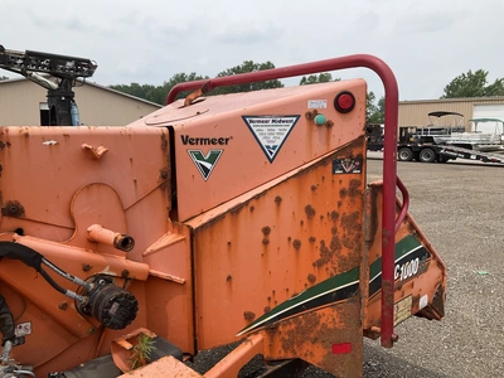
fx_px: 422
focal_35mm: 29
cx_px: 252
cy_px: 189
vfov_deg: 48.2
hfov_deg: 61.7
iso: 25
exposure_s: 1/1534
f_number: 1.8
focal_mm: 3
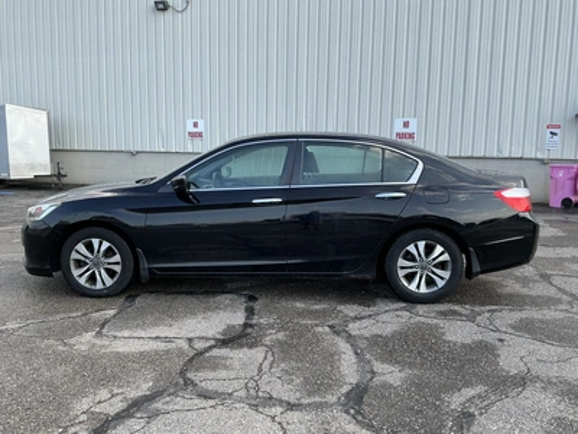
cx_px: 289
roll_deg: -2.1
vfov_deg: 49.7
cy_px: 217
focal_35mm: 28
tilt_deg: -3.7
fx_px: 468
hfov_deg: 63.4
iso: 25
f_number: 1.8
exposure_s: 1/286
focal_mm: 3
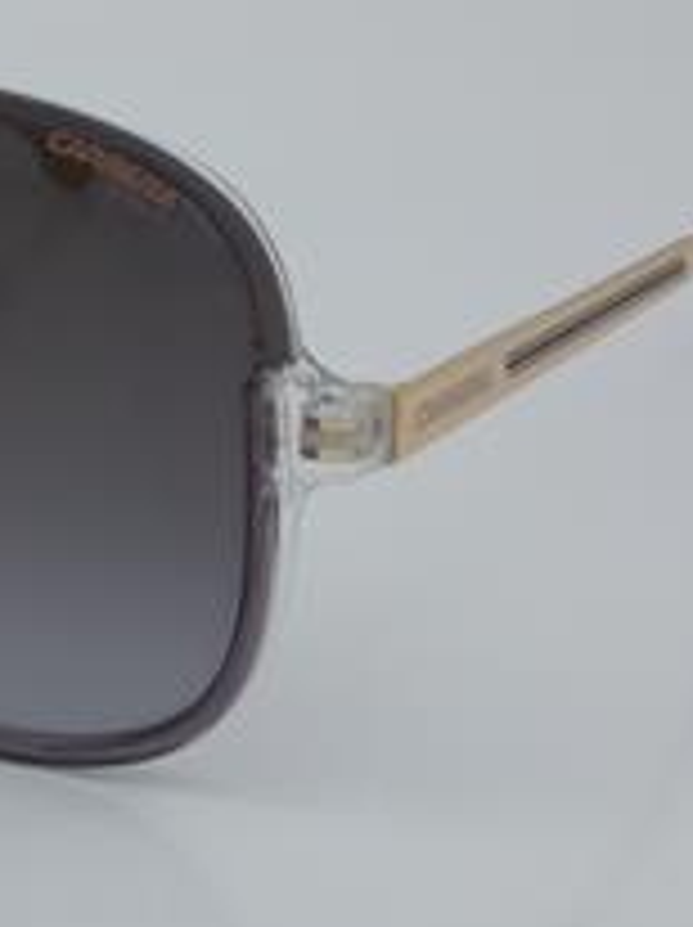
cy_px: 369
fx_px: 3745
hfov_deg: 10.4
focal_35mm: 140
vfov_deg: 14.1
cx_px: -76
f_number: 32
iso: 100
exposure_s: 1/4
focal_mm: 50
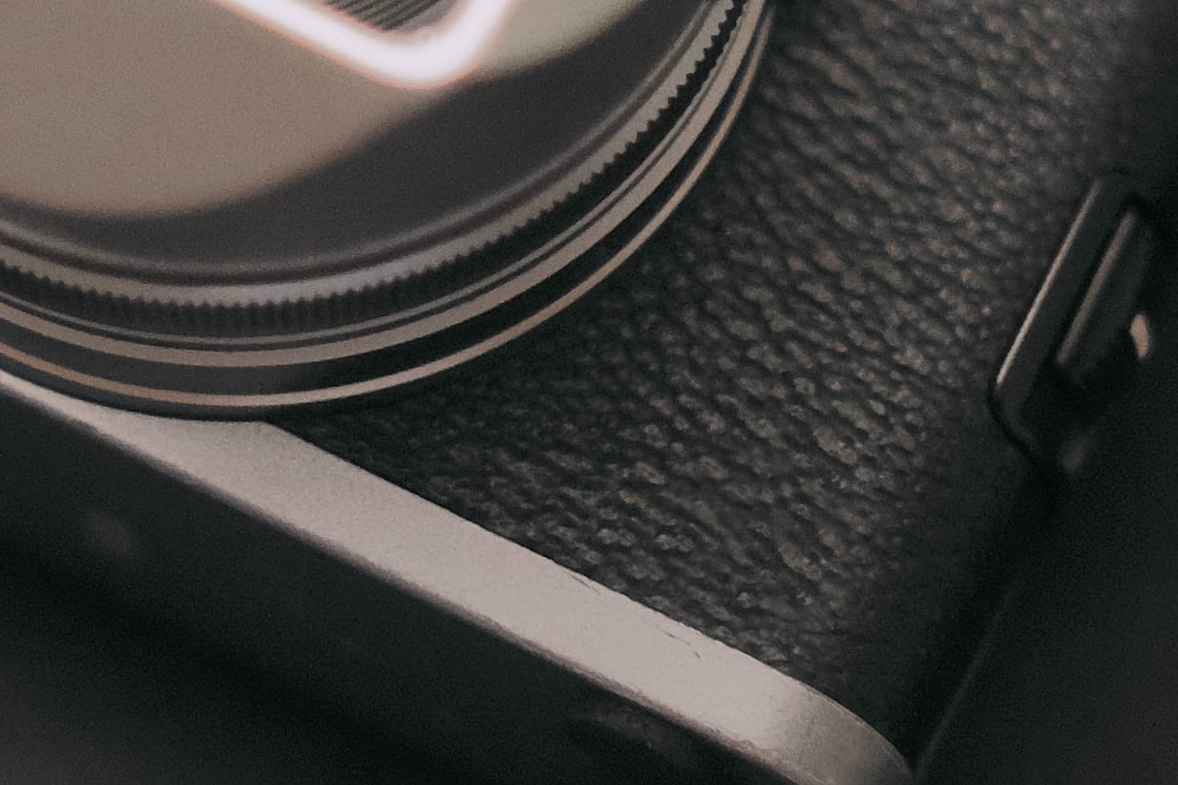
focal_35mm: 141
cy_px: 16
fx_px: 4613
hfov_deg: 14.5
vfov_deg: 9.7
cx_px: 436
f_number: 1.4
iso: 3200
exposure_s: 1/80
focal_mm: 23
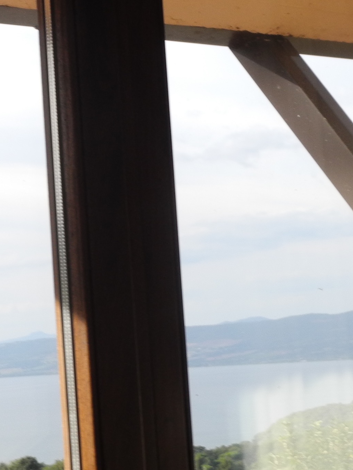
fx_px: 1808
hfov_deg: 11.1
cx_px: 96
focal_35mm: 133
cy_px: 157
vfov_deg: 14.8
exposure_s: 1/443
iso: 100
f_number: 3.5
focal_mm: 10.7
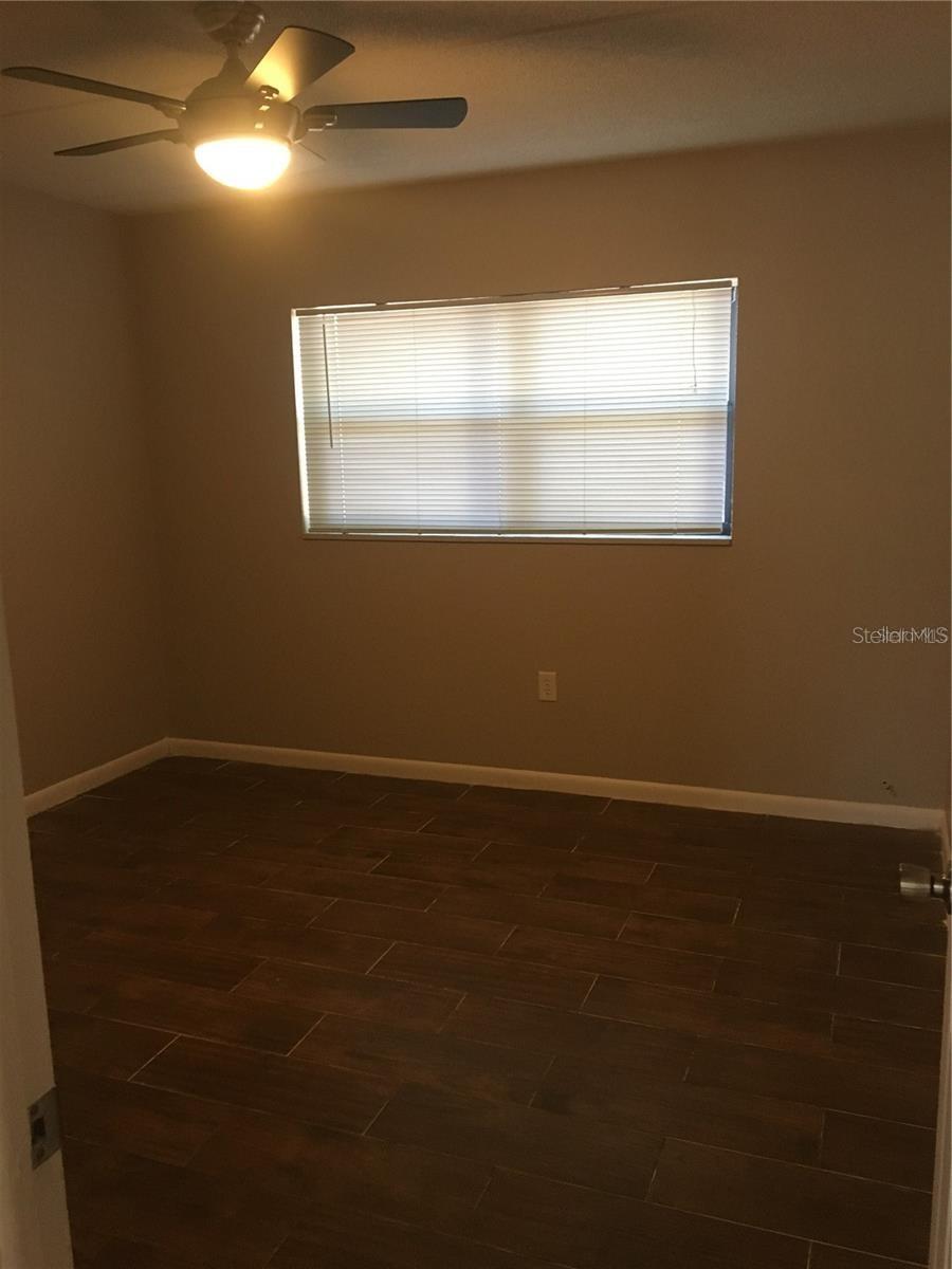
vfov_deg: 61.7
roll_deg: +2.5
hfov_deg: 48.2
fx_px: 1063
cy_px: 634
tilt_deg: -10.5
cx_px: 476
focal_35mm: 29
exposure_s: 1/24
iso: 200
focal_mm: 4.15
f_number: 2.2
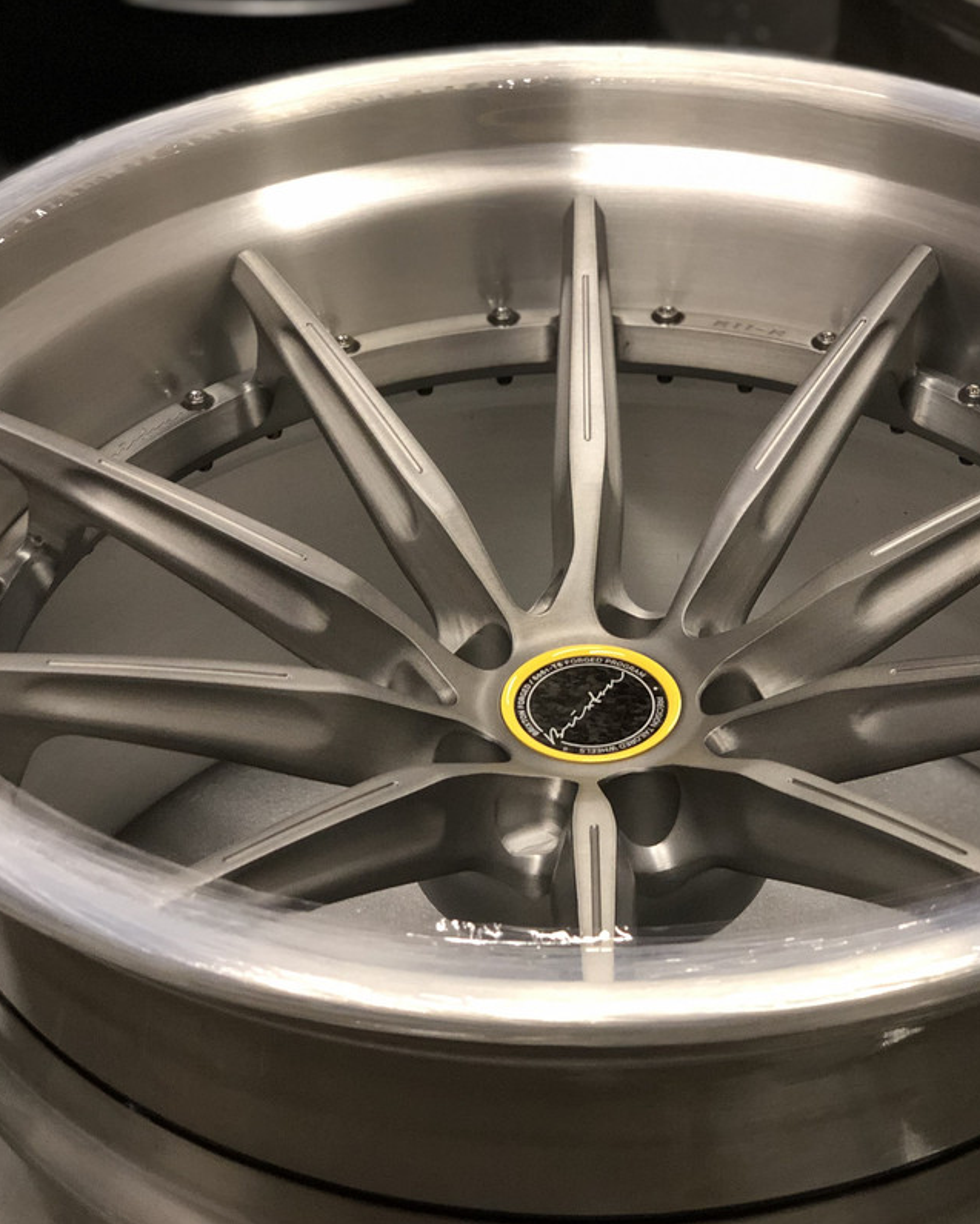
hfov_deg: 22.5
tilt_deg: -37.9
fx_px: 2465
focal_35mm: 68
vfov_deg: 27.9
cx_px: 592
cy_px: 614
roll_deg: +1.0
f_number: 2.4
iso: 160
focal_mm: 6
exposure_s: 1/13
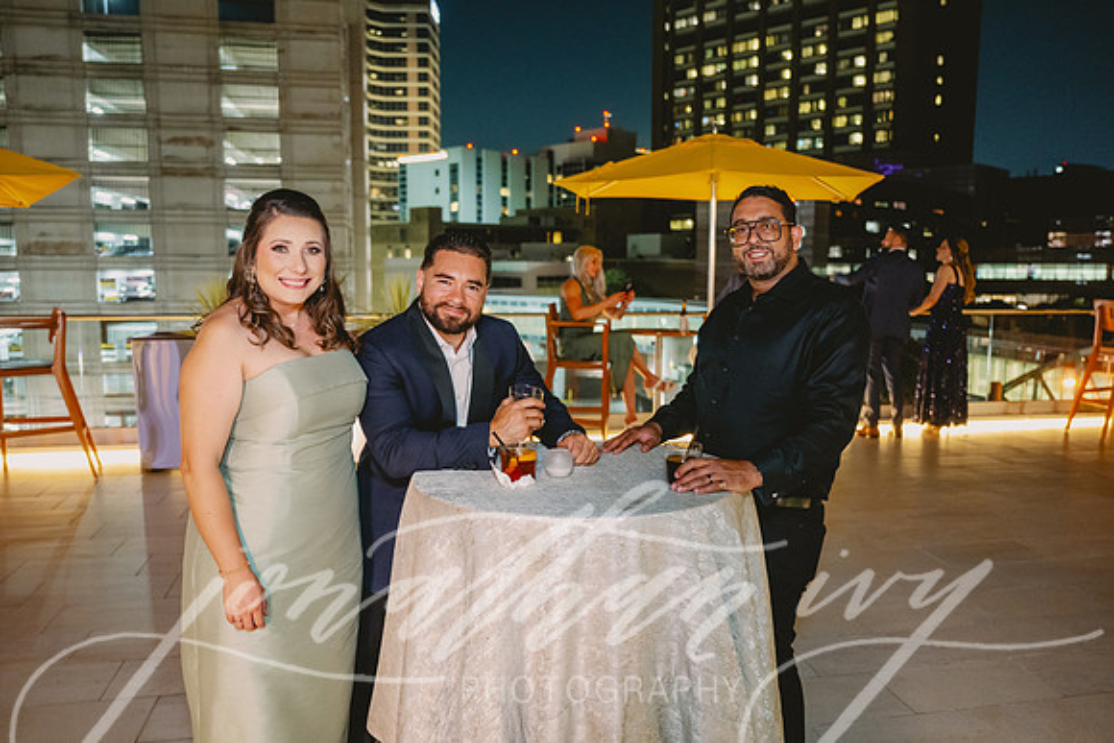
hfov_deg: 65.5
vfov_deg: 46.4
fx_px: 867
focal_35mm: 28
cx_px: 557
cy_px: 372
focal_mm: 28
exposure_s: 1/20
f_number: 2.8
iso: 2500
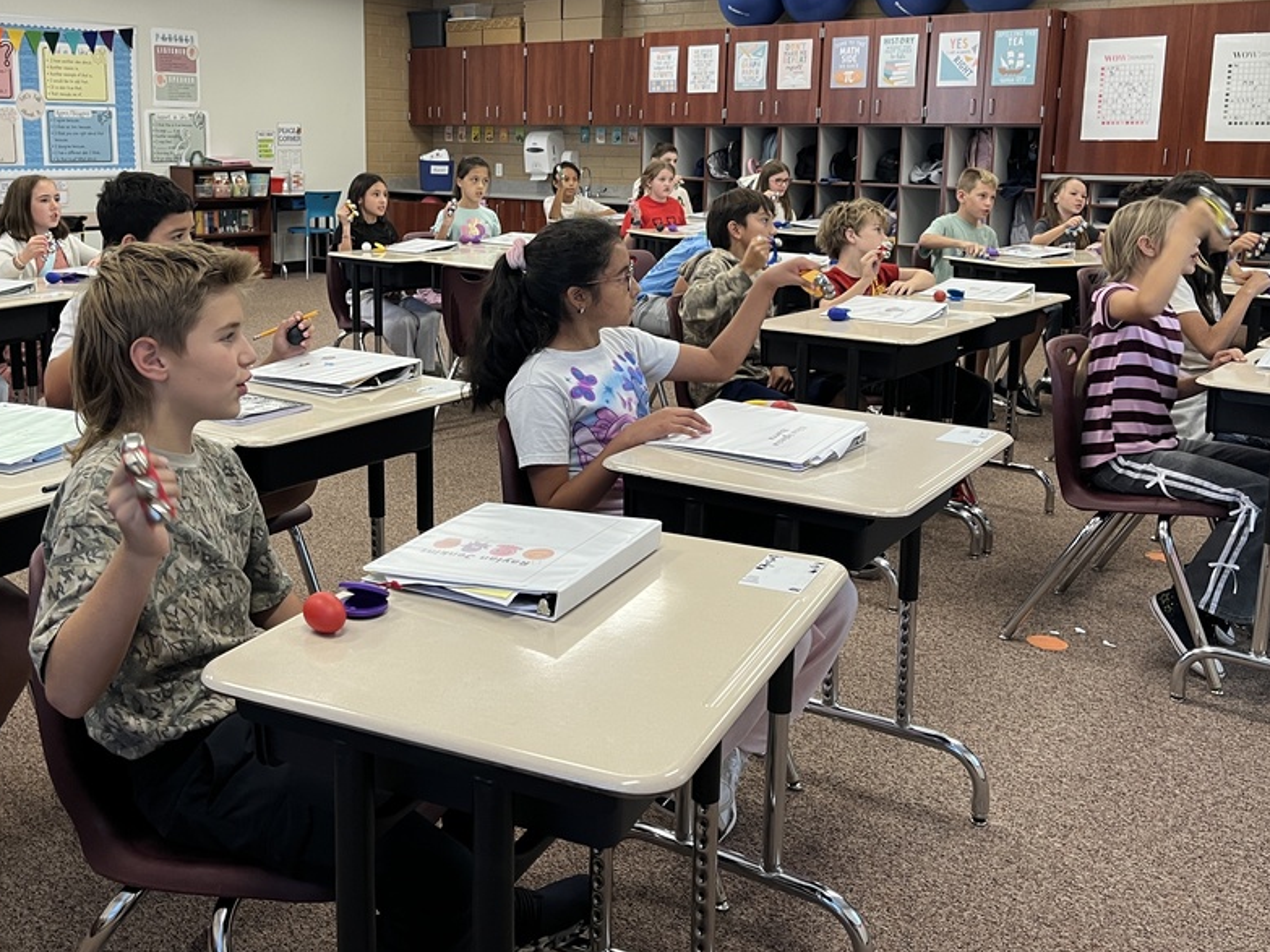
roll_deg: +0.0
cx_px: 521
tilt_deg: -9.2
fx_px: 1247
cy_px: 336
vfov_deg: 41.4
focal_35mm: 34
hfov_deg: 53.7
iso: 125
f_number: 1.6
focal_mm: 5.1
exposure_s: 1/81
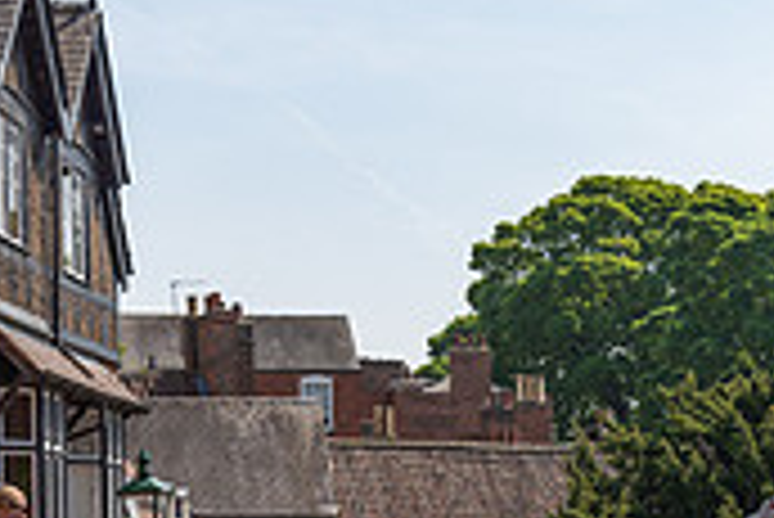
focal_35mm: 118
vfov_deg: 11.2
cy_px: 777
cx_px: 490
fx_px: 2539
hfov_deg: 17.3
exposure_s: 1/2500
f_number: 3.5
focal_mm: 35
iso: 160
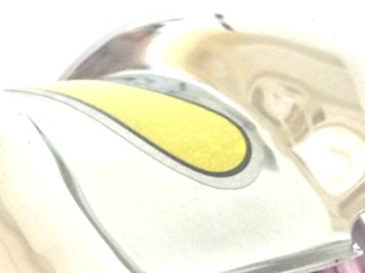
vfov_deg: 14.8
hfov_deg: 20.0
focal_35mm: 95
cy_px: 369
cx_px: -1
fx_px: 1001
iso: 250
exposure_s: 1/20
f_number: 2.4
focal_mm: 4.13
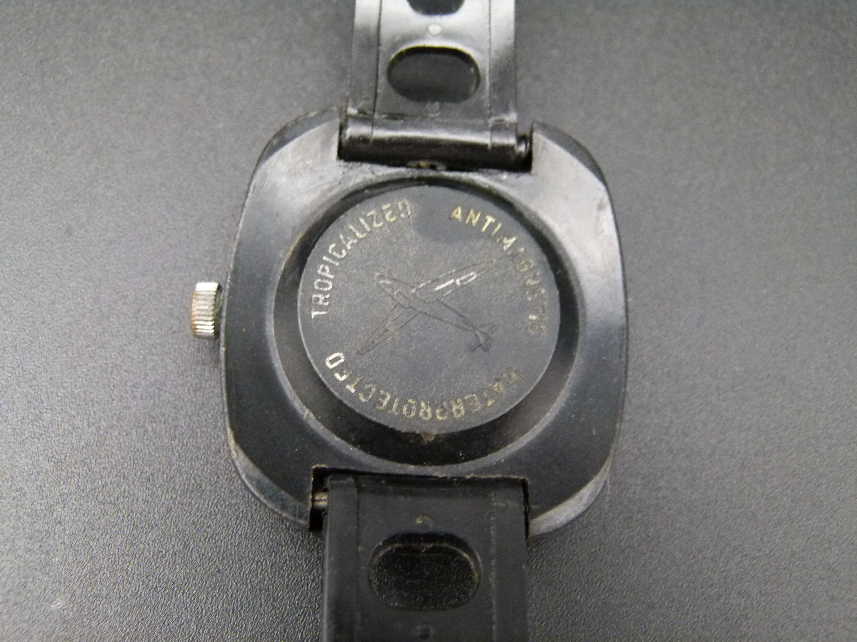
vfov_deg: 31.5
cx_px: 428
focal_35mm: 46
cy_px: 321
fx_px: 1139
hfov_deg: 41.2
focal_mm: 8.3
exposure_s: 1/50
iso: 400
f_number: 3.2
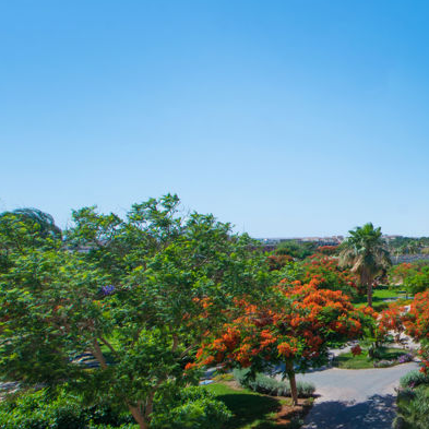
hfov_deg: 36.3
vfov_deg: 52.1
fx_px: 435
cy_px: 263
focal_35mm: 31
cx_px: 548
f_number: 7.1
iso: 200
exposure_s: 1/800
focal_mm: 14
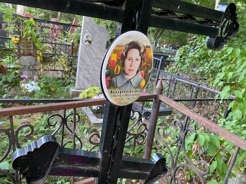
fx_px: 185
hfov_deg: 67.3
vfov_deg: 53.1
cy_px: 92
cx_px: 123
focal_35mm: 26
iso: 250
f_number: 1.8
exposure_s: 1/60
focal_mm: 4.25
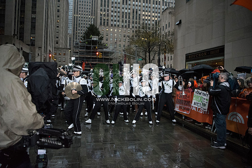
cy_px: 84
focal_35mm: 26
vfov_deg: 49.6
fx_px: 182
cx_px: 126
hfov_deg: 69.4
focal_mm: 26
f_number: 2.8
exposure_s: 1/4000
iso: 10000
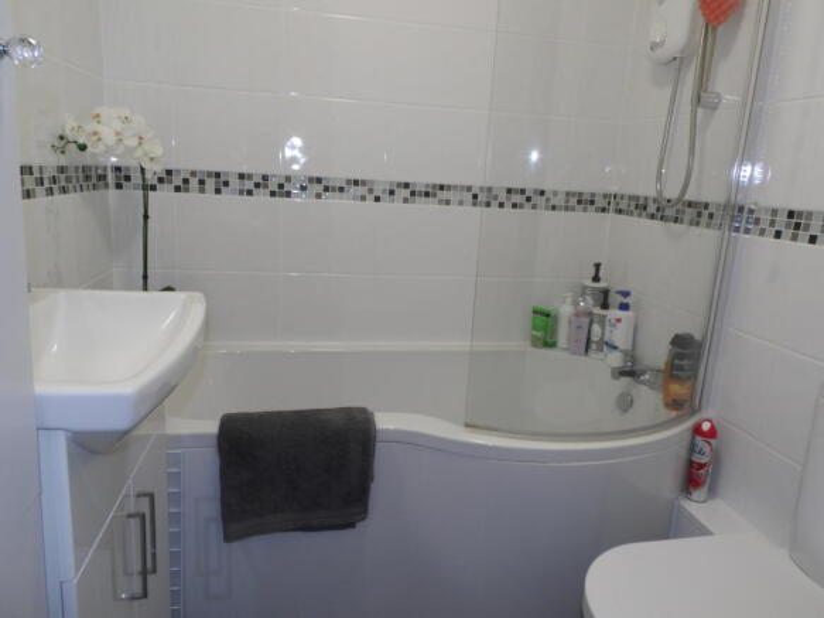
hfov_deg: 71.6
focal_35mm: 24
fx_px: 571
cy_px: 309
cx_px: 412
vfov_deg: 56.8
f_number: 4.1
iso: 160
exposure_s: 1/15
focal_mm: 4.3
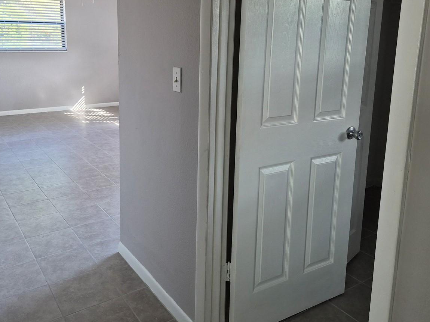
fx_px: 398
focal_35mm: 32
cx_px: 198
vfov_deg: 43.7
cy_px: 113
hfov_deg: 56.7
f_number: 1.8
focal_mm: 5.4
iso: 125
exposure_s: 1/120
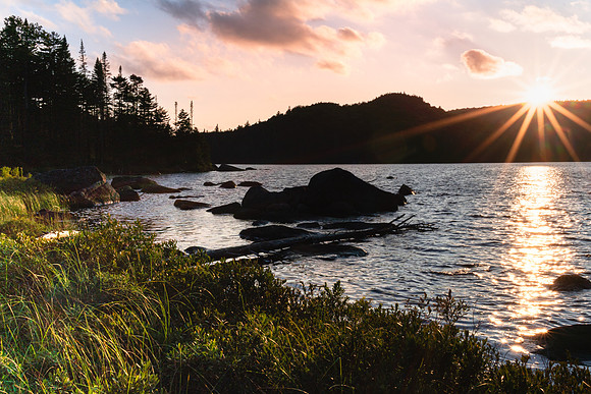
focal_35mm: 36
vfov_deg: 36.5
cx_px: 296
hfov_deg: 52.6
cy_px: 197
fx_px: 597
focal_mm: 24
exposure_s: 1/125
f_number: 22
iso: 100
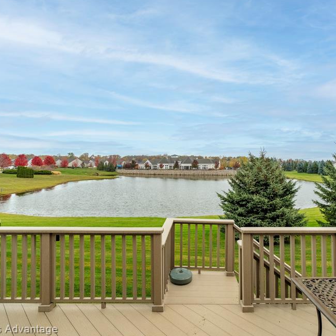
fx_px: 220
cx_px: 190
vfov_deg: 74.8
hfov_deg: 74.5
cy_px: 161
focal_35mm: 20
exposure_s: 1/250
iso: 640
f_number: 5.6
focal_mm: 10
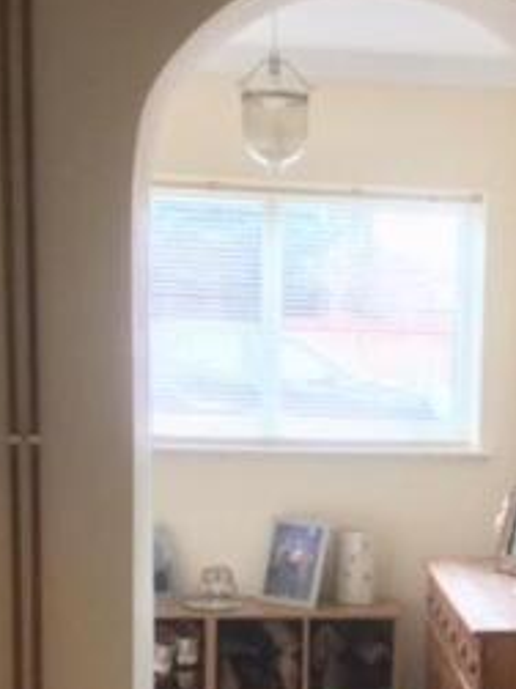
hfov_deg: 20.1
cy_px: 539
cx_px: 449
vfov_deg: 26.6
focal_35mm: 72
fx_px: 1432
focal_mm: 3.3
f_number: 2.4
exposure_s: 1/33
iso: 80
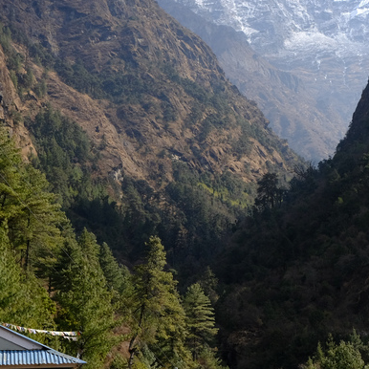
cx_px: 290
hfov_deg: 22.2
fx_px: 929
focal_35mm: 77
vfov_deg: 22.5
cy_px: 207
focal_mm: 23
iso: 400
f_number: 5.6
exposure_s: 1/1100
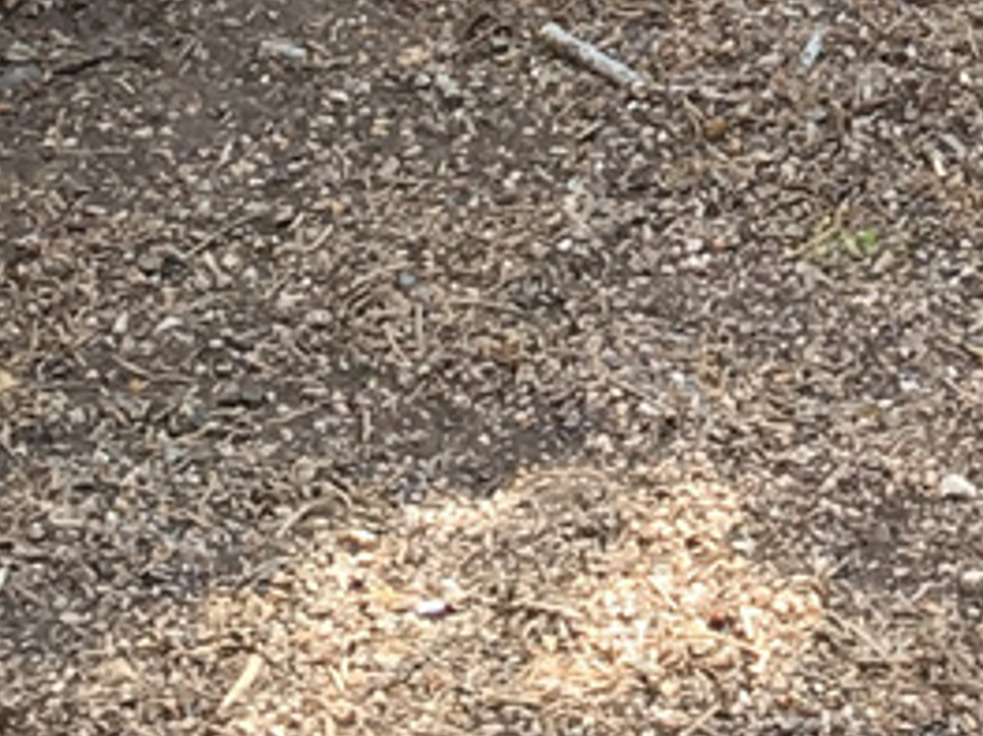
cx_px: 1196
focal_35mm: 226
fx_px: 6415
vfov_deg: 5.9
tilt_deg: -15.2
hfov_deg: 8.7
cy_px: -1801
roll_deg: +3.2
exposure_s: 1/60
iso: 32
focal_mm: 4.15
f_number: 2.2
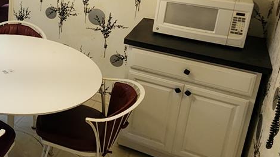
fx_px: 230
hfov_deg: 49.8
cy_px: 7
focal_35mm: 31
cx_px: -5
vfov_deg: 34.9
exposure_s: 1/40
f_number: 2.2
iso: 320
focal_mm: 2.2
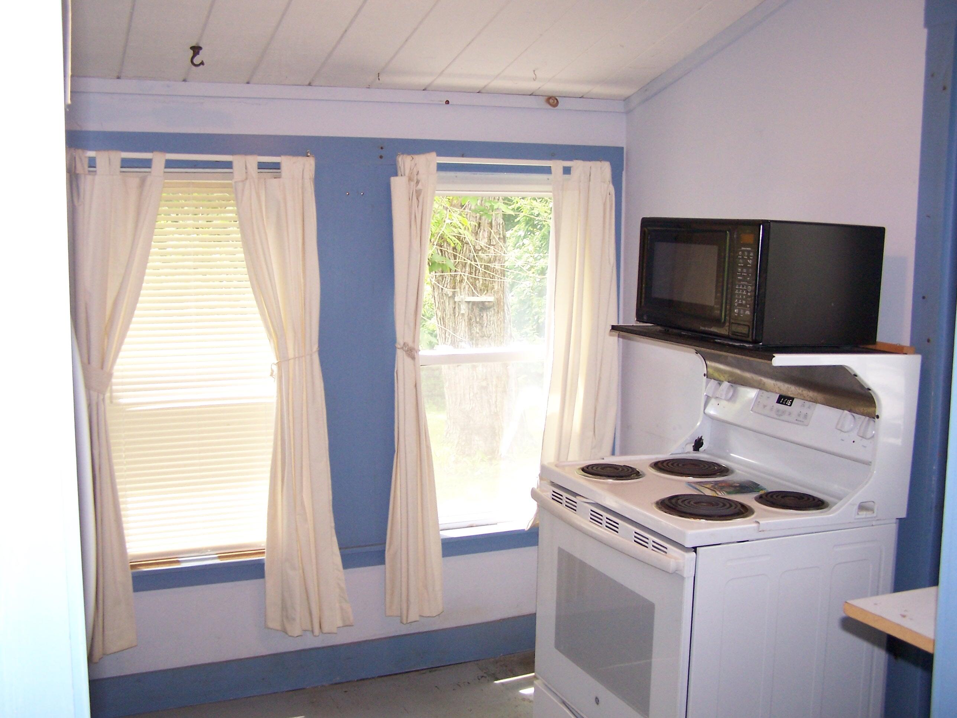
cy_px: 359
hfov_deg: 49.0
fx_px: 1051
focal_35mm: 38
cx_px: 478
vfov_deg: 37.7
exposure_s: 1/90
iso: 140
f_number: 2.8
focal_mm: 6.3
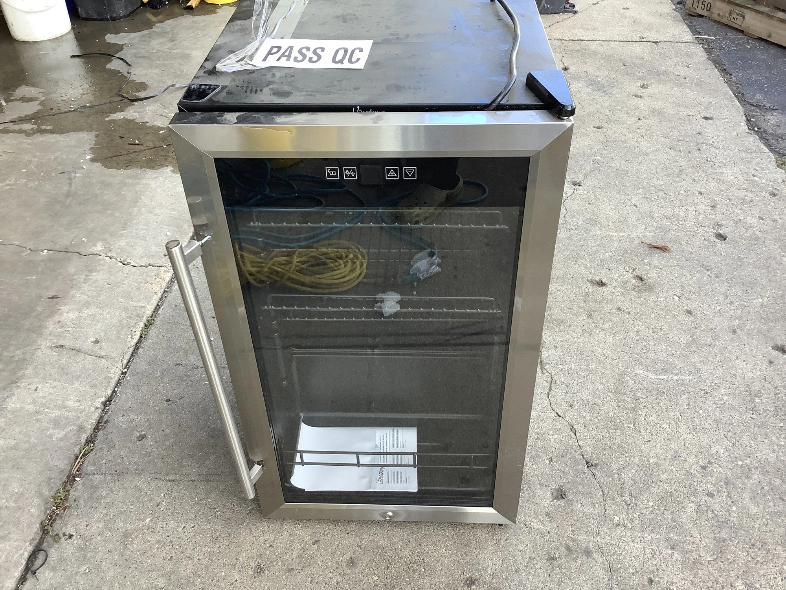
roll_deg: +1.2
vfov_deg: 45.4
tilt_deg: -39.9
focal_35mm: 31
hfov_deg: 58.4
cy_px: 295
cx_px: 393
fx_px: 704
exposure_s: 1/120
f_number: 2.4
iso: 40
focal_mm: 3.3
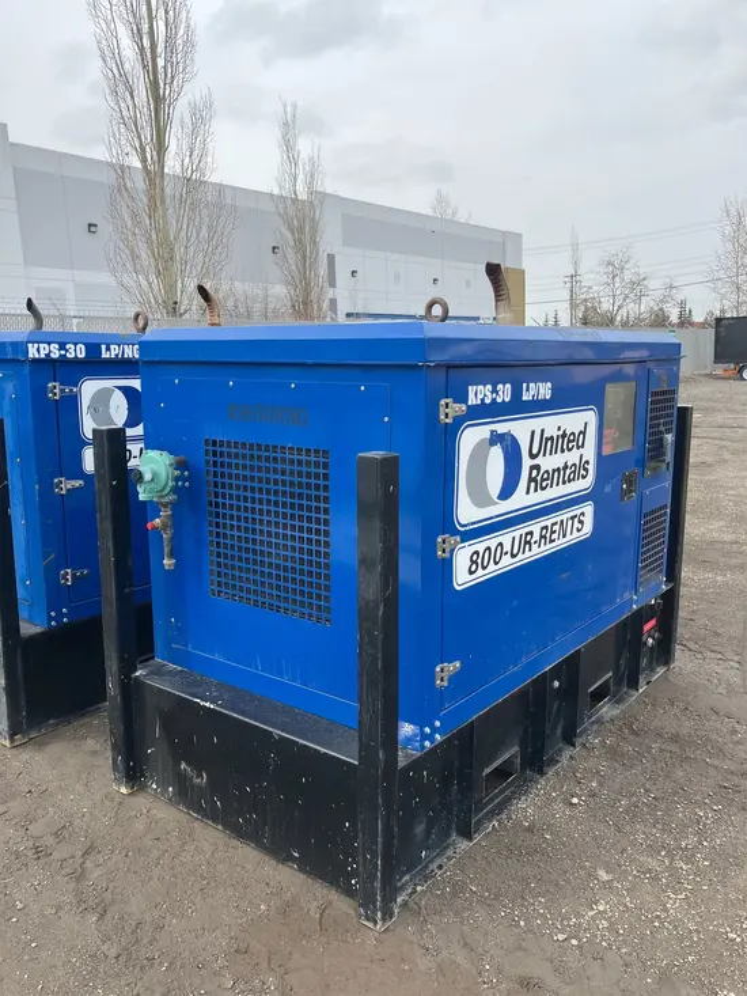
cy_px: 498
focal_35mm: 28
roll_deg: +1.8
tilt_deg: -10.4
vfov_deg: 63.4
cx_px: 374
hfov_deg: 49.8
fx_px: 805
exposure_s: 1/759
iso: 32
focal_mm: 3.99
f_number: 1.8
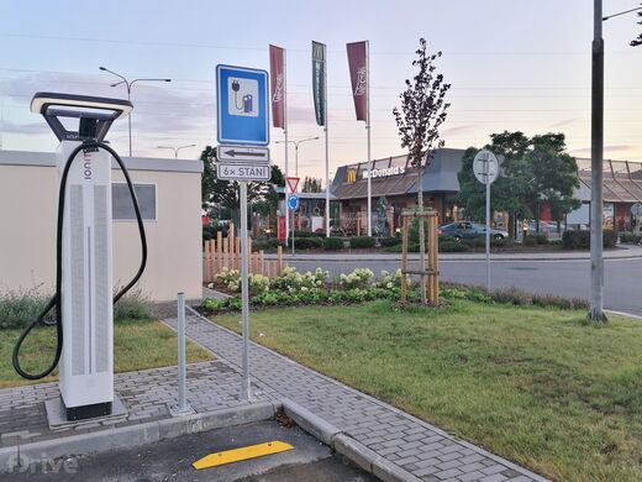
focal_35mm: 31
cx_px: 321
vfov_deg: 45.4
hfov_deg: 58.4
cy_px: 241
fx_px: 575
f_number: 1.8
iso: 50
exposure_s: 1/125
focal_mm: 5.3
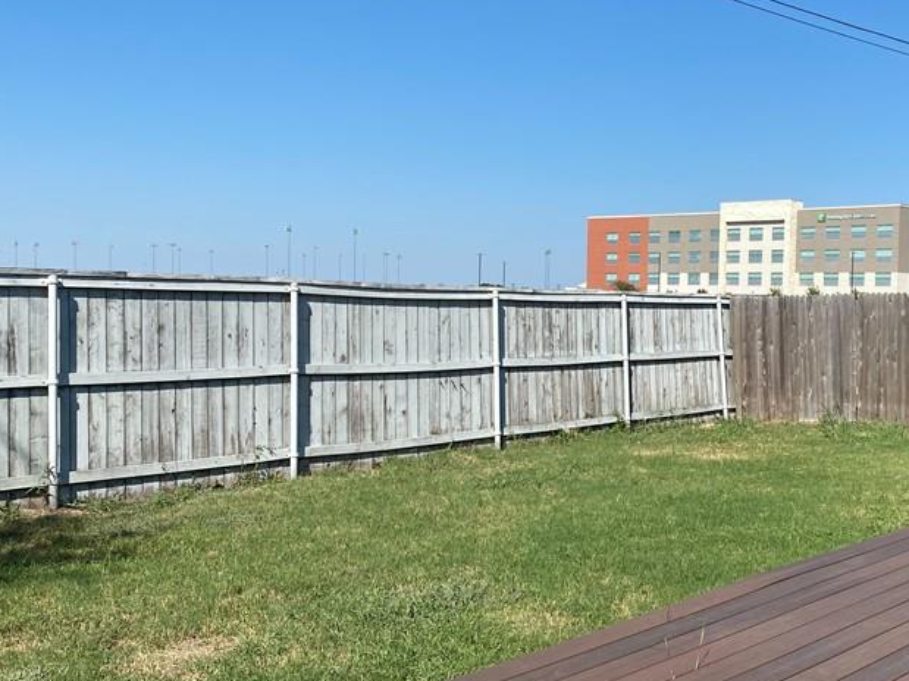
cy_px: 339
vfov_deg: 33.6
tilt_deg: -2.5
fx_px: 1129
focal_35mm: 43
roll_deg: -1.9
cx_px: 629
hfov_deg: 43.1
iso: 32
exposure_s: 1/3300
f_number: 1.8
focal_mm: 4.25
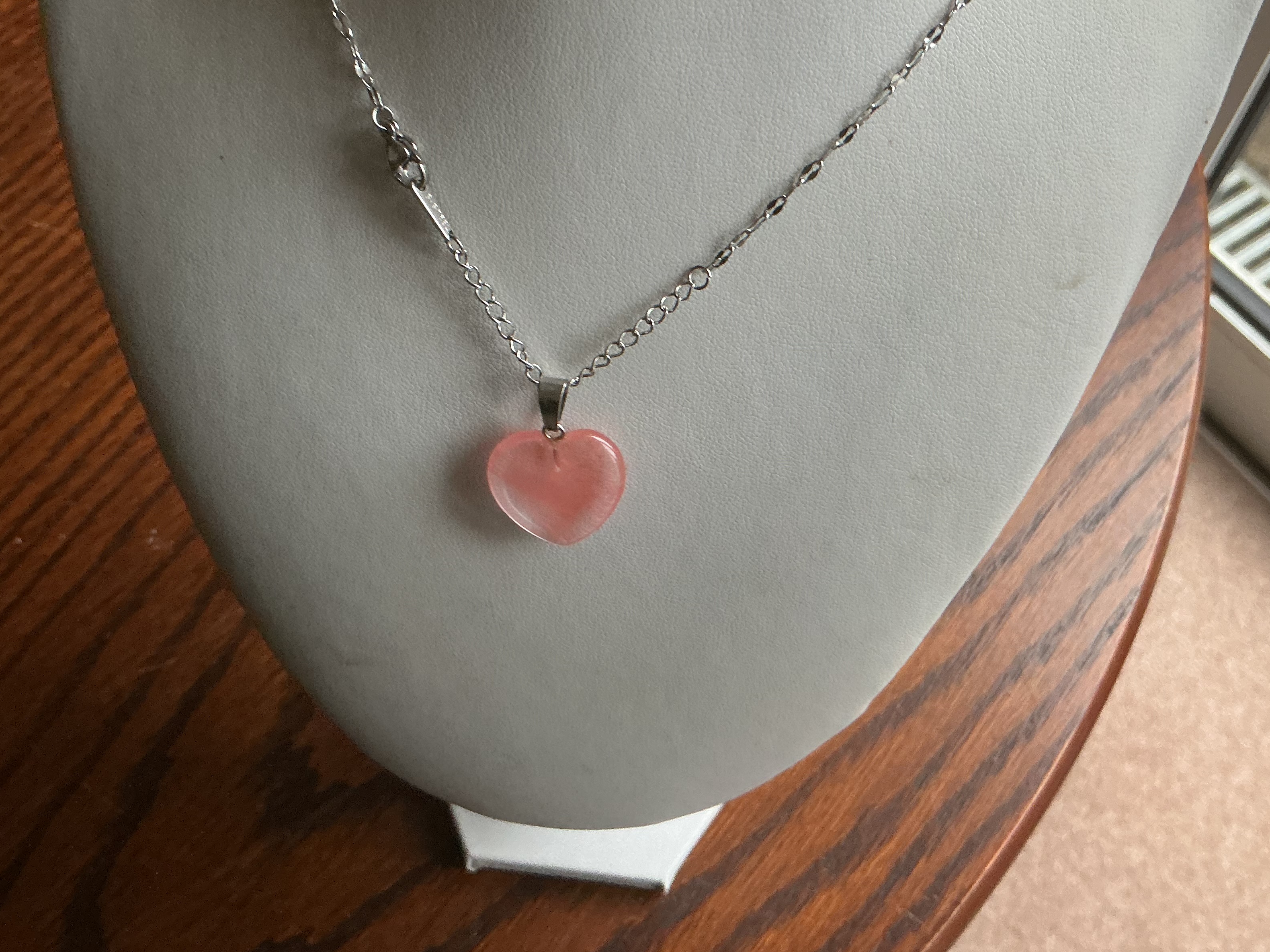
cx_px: 687
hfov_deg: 50.1
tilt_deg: -56.5
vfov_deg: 38.4
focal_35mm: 37
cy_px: 356
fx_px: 1357
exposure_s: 1/50
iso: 160
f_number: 1.8
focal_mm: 3
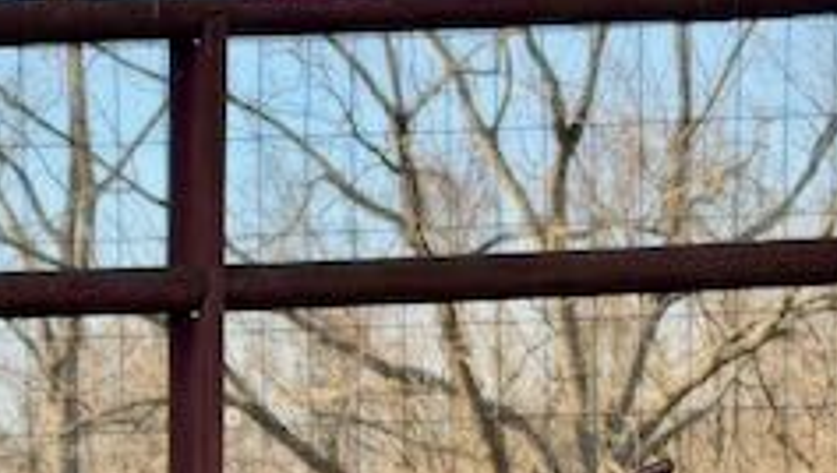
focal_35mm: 141
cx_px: 46
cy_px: 773
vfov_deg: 8.4
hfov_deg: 15.0
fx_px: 3133
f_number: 1.78
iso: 100
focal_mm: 6.76
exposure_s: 1/794
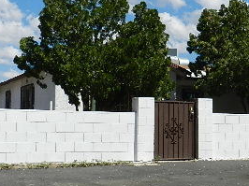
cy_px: 108
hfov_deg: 24.8
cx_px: 212
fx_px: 553
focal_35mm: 77
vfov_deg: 19.1
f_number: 5
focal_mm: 5.6
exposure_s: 1/1250
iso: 160
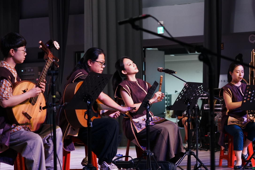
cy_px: 85
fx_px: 744
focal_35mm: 105
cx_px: 128
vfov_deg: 13.0
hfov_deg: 19.5
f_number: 4
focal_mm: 70
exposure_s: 1/200
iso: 1250
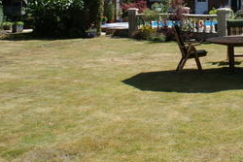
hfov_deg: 28.7
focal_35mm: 67
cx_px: 227
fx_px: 452
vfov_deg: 19.8
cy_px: 3
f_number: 10
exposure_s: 1/125
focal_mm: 18
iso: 100
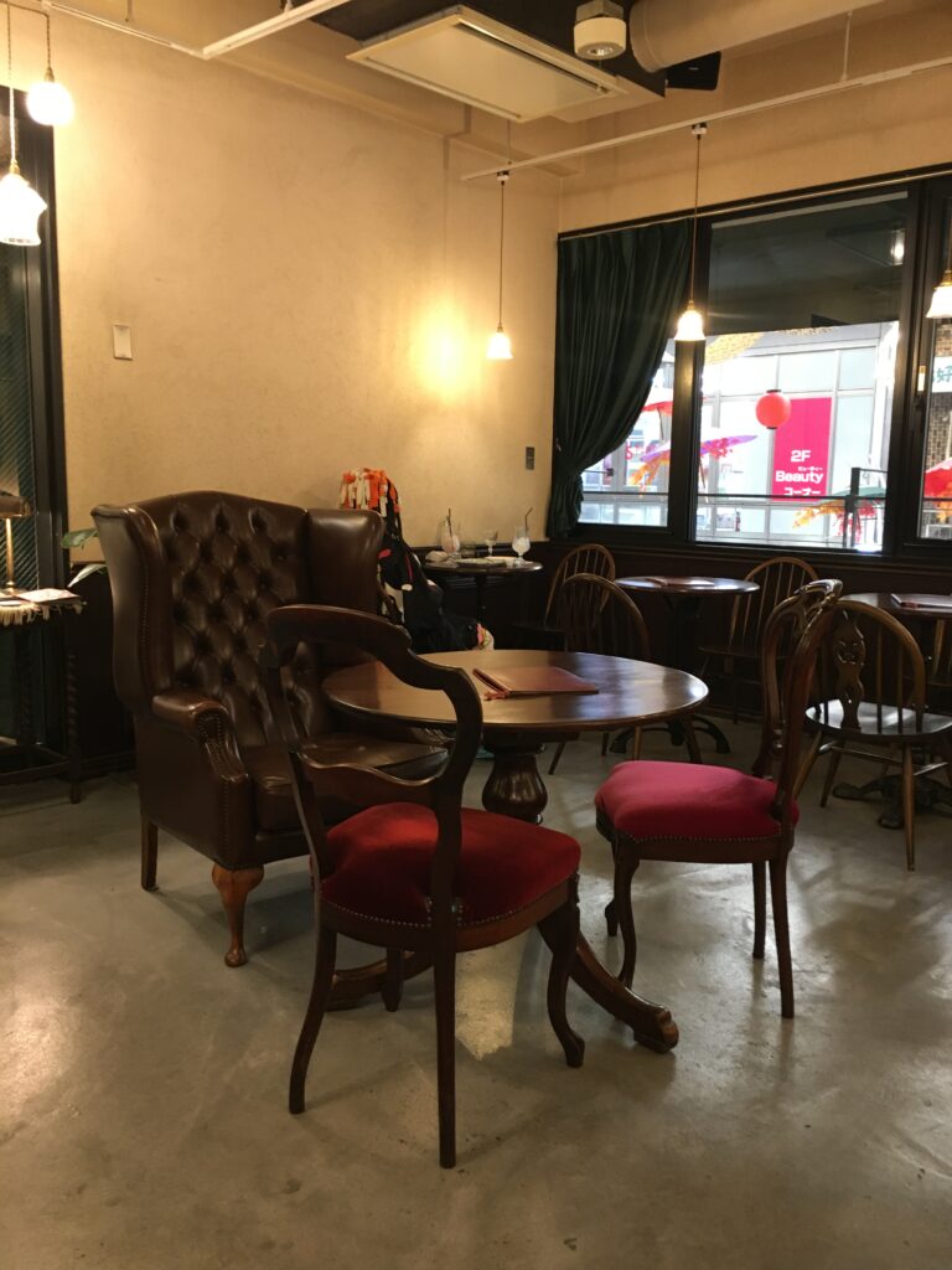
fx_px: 1063
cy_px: 635
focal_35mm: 29
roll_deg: -1.7
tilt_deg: -7.8
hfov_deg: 48.2
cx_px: 476
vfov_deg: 61.7
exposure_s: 1/30
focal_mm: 4.15
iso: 125
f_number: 2.2
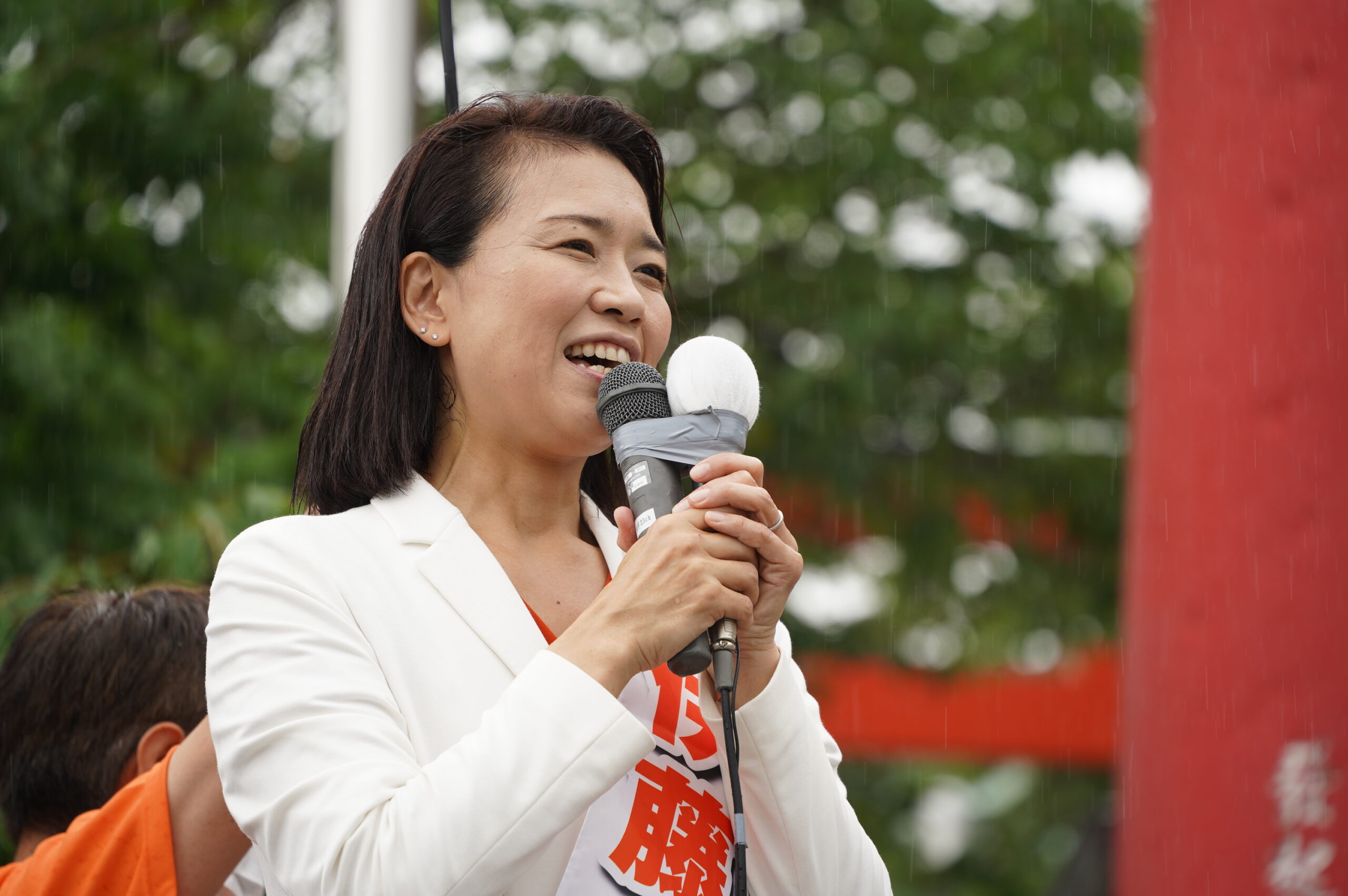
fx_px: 7482
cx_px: 674
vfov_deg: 6.9
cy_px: 448
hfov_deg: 10.3
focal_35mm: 200
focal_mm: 200
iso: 160
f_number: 5.6
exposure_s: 1/160
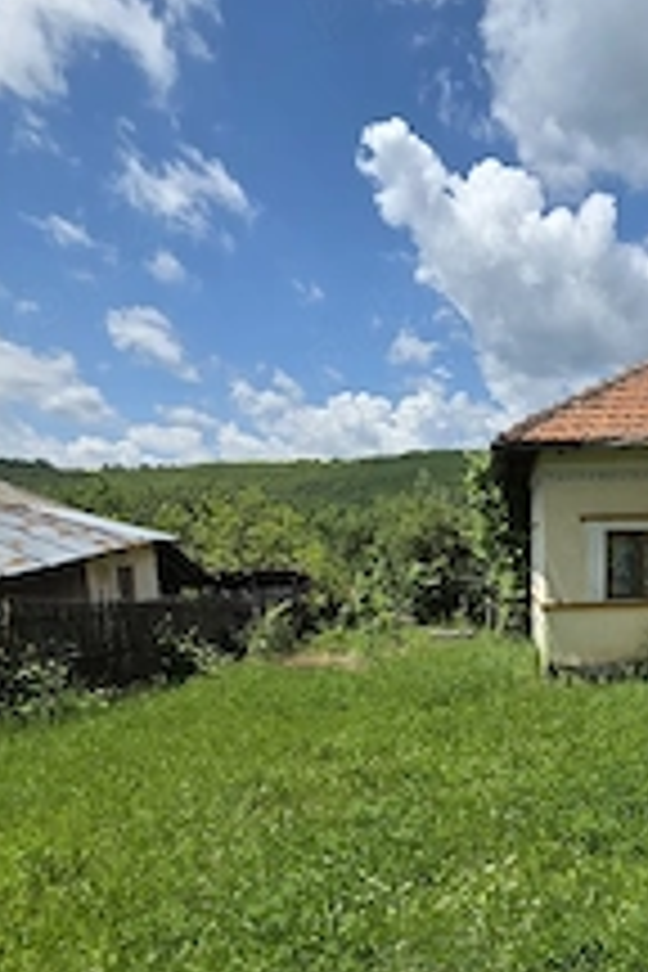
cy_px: 675
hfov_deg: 47.9
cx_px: 536
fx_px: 675
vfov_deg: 68.8
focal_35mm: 25
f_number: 1.9
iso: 40
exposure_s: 1/3333
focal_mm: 2.2
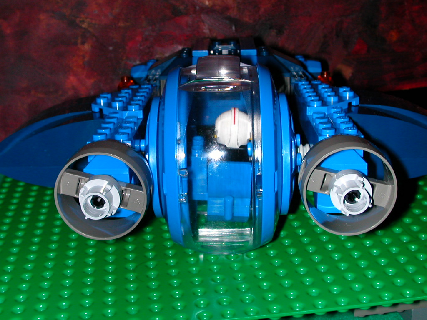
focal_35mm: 54
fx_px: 666
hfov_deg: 35.5
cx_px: 214
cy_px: 160
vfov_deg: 27.0
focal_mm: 8.2
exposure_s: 1/59.9
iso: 100
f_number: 5.4
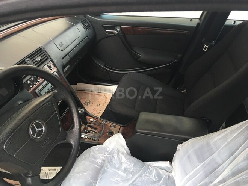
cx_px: 124
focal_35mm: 29
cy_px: 93
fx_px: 208
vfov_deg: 48.2
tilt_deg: -35.7
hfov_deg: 61.7
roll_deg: -1.7
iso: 100
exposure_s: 1/33
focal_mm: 4.15
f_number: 2.2
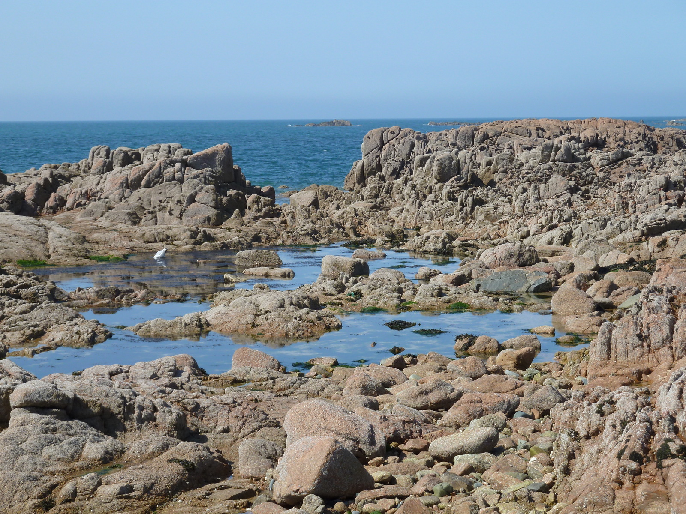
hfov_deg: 20.4
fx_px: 1902
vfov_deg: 15.4
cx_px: 343
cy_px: 257
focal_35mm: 96
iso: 80
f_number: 4.3
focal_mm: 15.8
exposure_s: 1/500
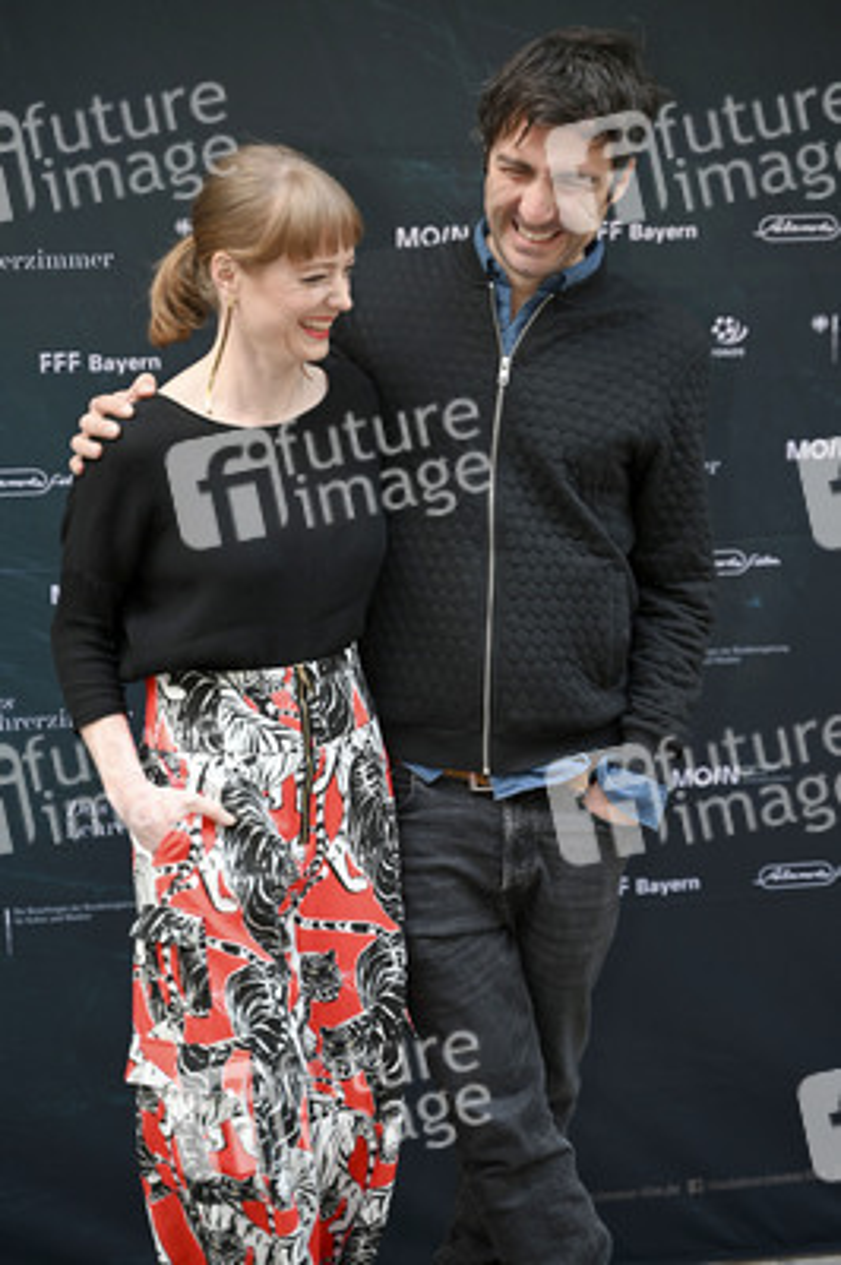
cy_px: 632
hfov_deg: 19.4
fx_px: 2457
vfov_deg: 28.9
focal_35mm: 70
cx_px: 420
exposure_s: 1/100
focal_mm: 70
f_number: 2.8
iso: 640
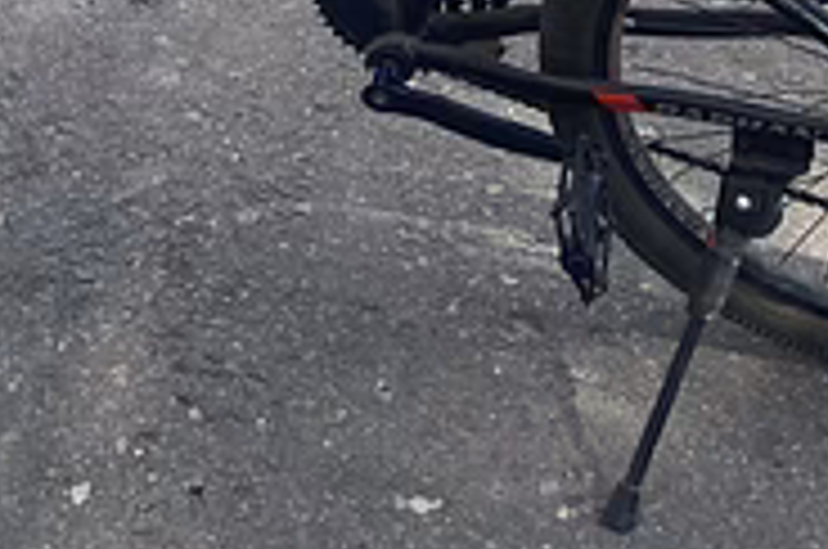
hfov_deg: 22.4
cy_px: -234
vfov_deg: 14.2
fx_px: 2089
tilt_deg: -21.8
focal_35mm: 91
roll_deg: +3.6
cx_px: 374
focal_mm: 4.25
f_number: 1.8
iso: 32
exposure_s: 1/1218
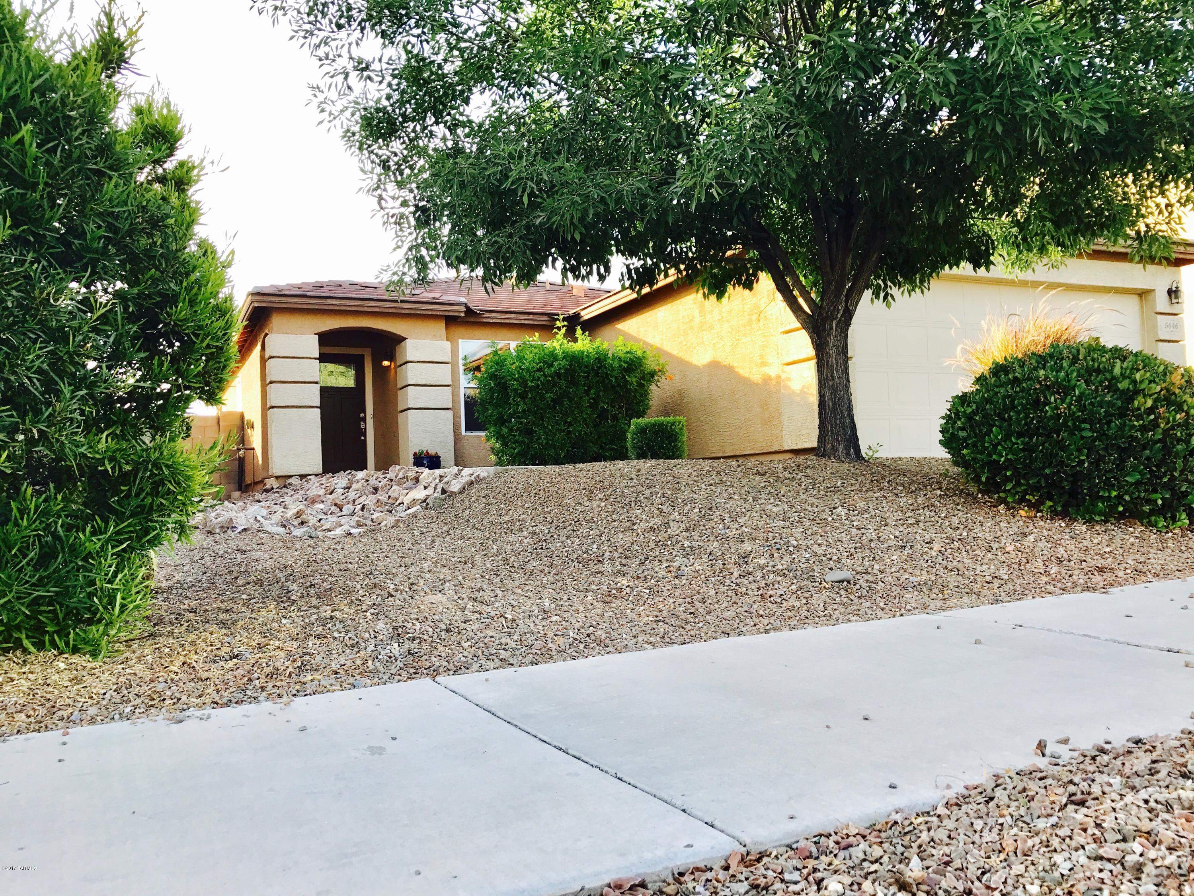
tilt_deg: +1.8
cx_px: 597
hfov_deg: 63.4
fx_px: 966
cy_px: 448
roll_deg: +2.4
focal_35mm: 28
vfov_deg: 49.7
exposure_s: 1/356
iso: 20
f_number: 1.8
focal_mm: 3.99
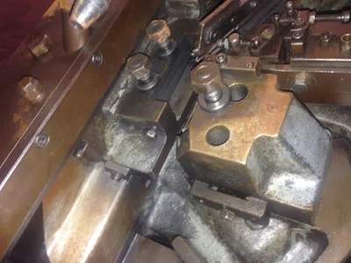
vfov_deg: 42.9
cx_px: 176
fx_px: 335
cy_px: 132
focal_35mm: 33
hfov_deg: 55.4
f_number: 2.4
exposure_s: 1/16
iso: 80
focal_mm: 4.12
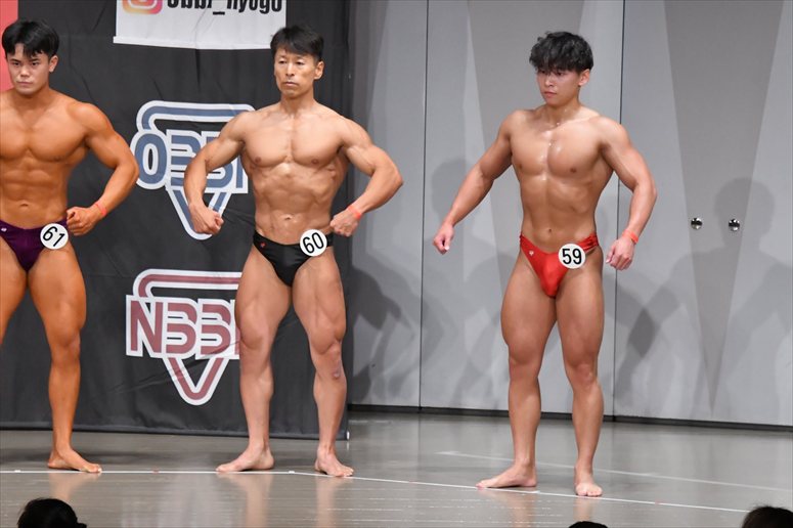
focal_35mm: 225
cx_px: 396
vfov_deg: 6.1
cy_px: 264
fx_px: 4954
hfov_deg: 9.2
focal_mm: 150
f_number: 5.6
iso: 6400
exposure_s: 1/400
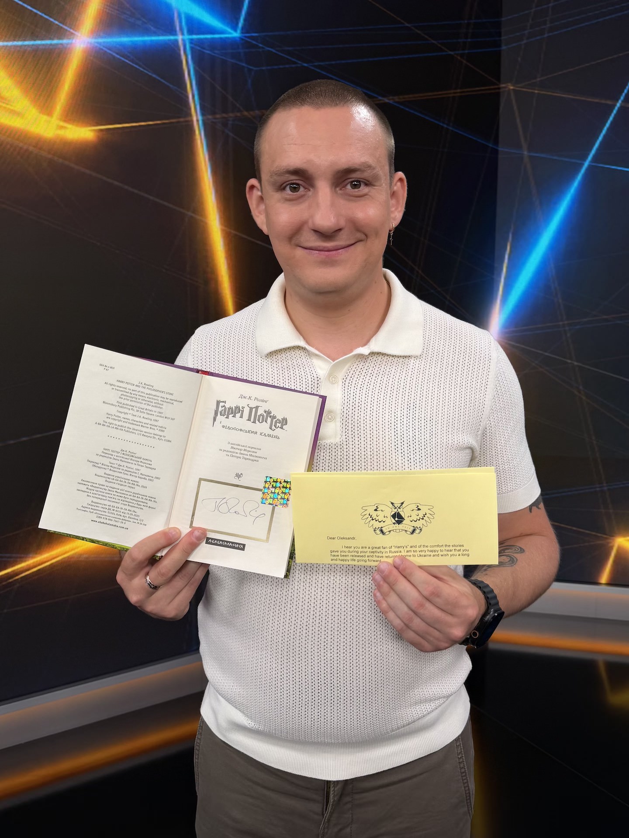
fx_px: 581
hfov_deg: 56.8
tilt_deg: -7.4
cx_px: 314
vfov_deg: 71.6
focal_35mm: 24
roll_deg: +0.2
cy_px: 419
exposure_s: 1/120
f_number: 1.78
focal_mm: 6.76
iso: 64
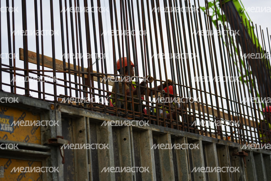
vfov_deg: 19.5
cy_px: 90
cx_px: 136
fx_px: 527
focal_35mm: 70
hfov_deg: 28.8
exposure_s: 1/6400
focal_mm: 70
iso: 1000
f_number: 2.8
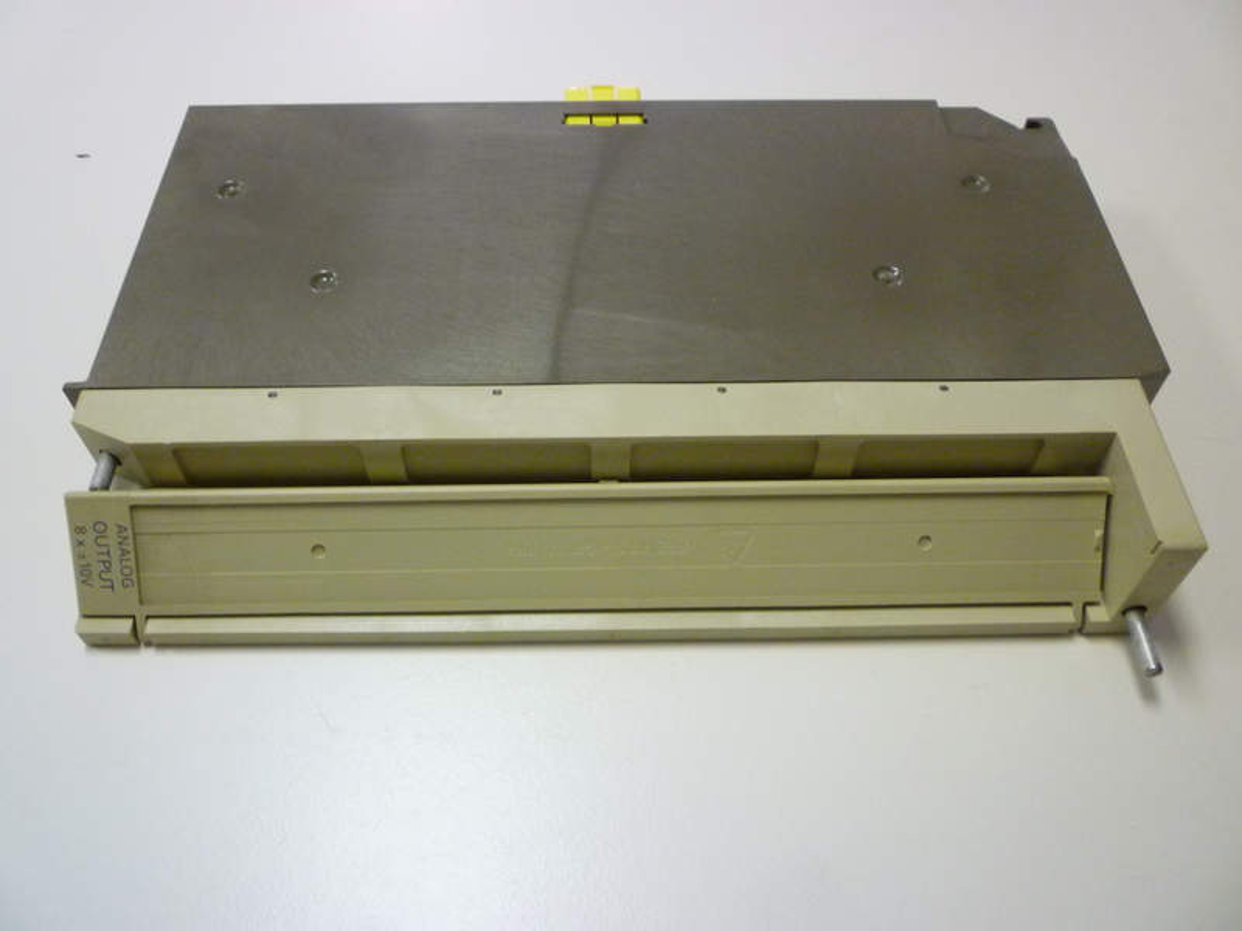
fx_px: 1041
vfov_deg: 48.2
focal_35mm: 29
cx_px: 621
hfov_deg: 61.7
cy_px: 466
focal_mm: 5.2
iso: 400
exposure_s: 1/25
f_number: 3.3
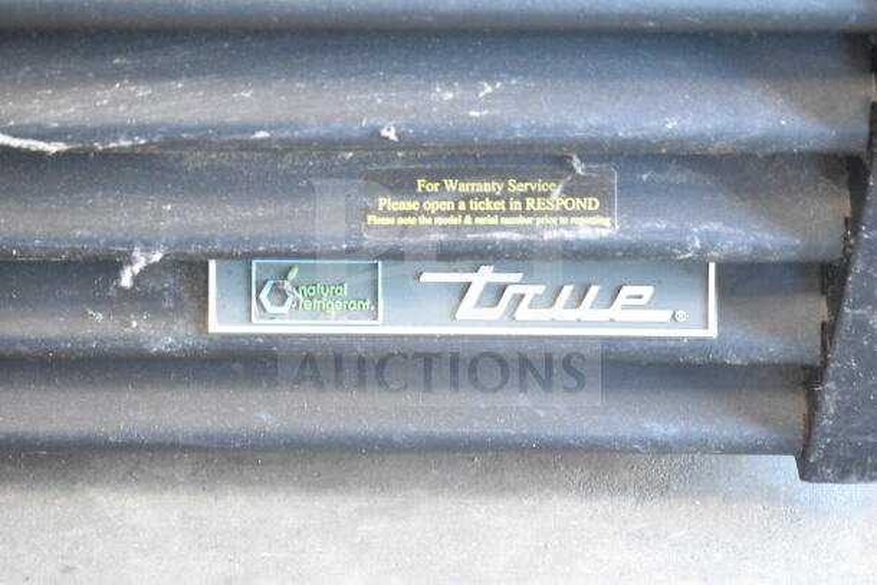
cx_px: 438
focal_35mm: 72
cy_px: 292
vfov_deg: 18.9
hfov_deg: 28.1
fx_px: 1754
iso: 12800
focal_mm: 48
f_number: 5.3
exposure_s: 1/80
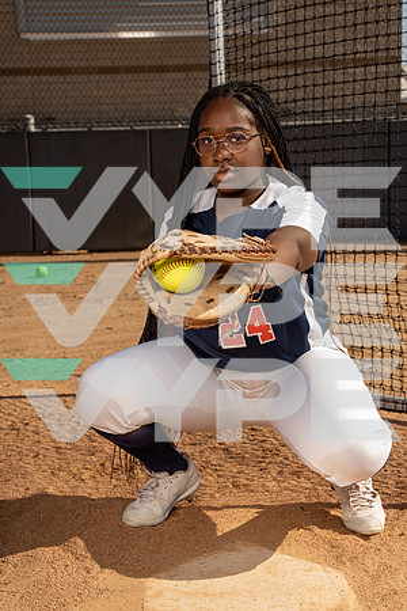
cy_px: 306
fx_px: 1187
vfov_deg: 28.8
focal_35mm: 70
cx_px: 204
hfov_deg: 19.5
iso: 64
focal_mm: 70
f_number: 8
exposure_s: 1/250
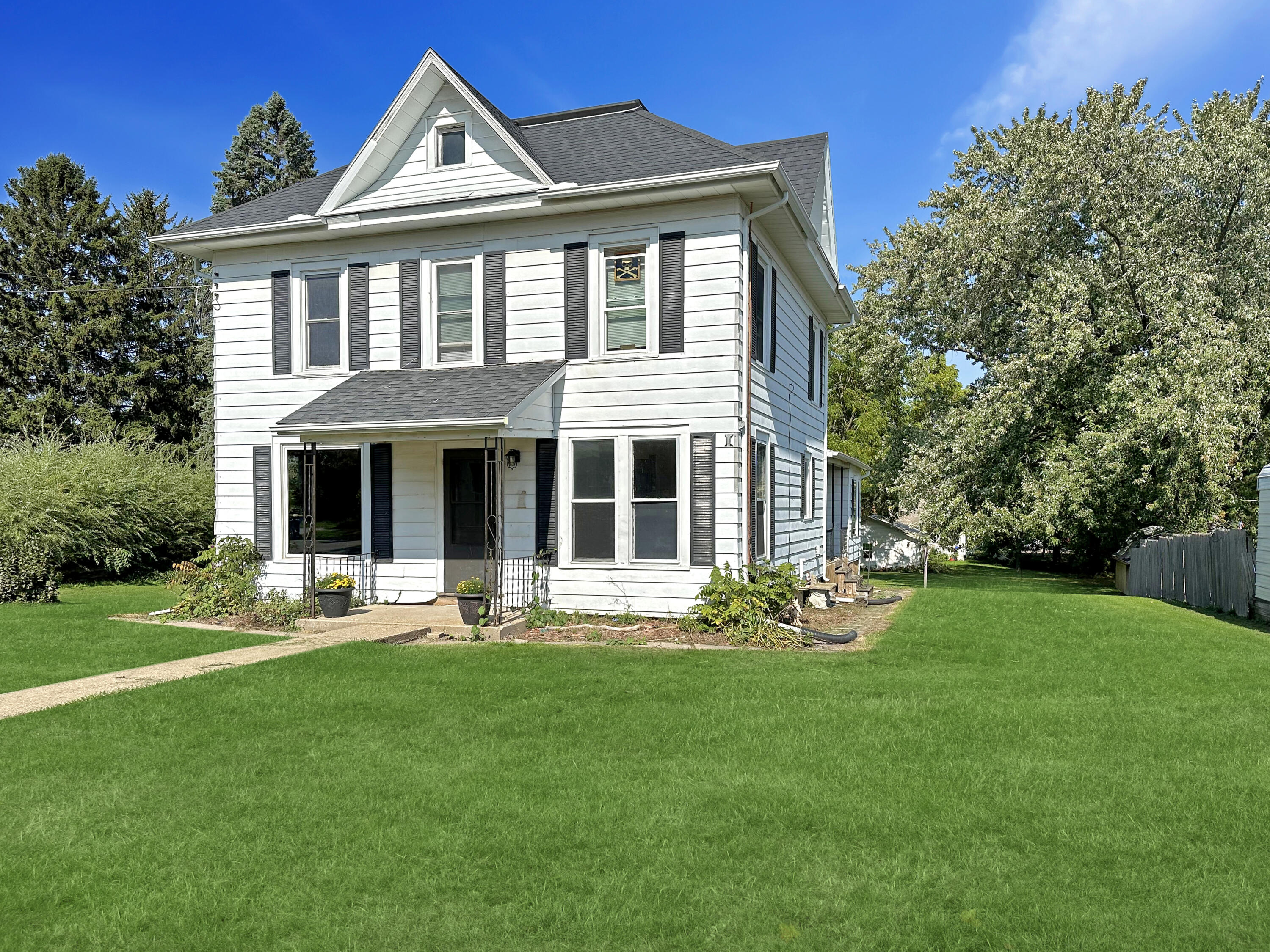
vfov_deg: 56.8
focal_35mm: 24
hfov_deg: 71.6
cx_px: 635
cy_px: 476
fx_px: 881
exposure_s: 1/6211
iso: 80
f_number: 1.78
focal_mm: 6.86
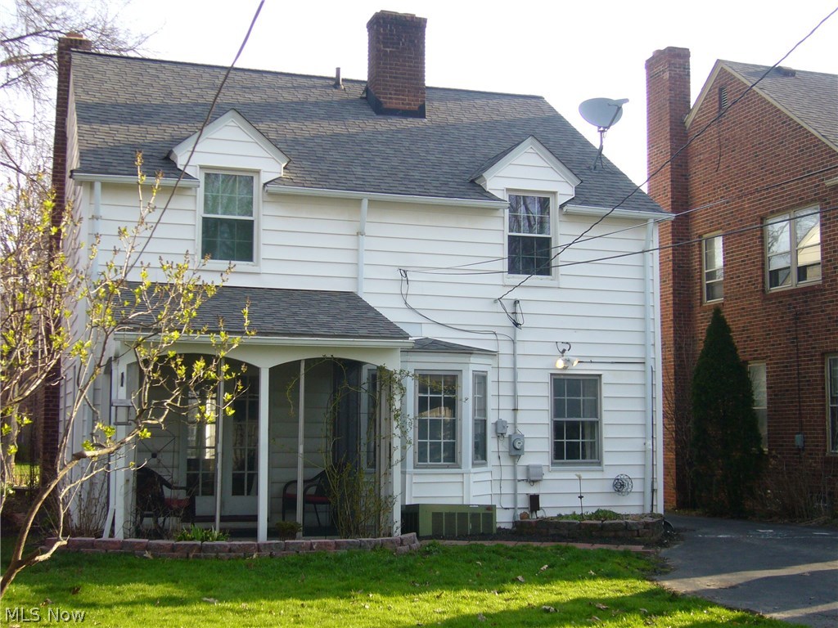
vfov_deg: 29.1
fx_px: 1210
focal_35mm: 50
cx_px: 419
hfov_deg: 38.2
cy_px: 314
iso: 100
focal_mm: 8.3
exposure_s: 1/320
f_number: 3.3
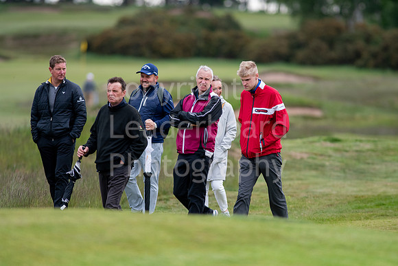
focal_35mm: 450
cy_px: 133
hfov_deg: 4.6
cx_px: 199
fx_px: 4976
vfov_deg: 3.1
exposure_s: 1/2500
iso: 800
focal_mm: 300
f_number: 4
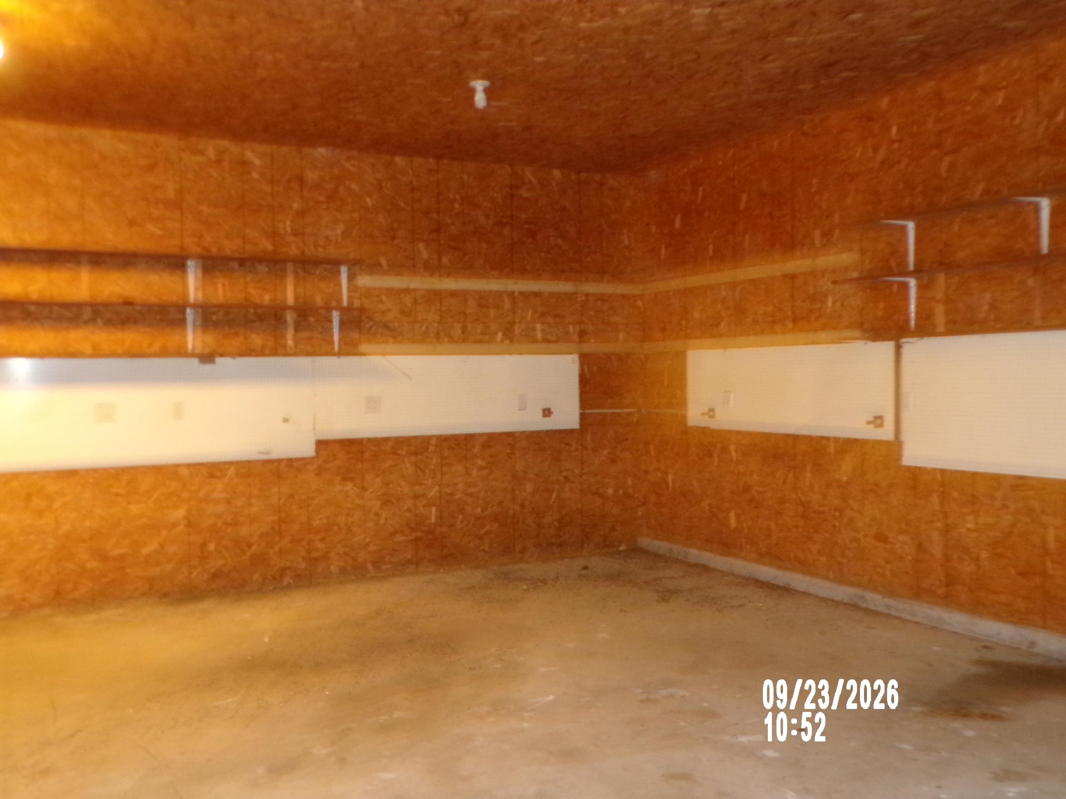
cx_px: 533
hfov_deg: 56.8
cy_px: 400
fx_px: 985
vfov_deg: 44.2
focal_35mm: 32
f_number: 3.2
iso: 800
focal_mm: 5.8
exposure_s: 1/4
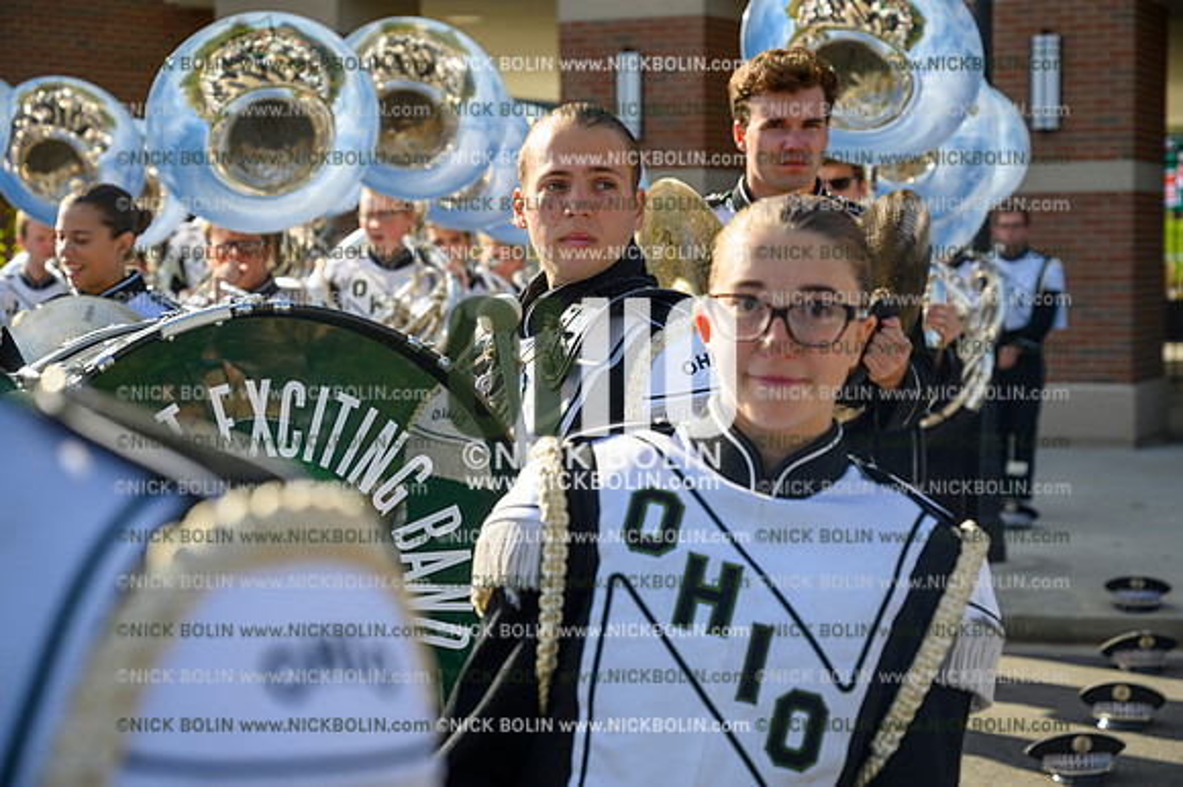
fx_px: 2299
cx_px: 592
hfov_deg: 28.9
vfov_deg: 19.4
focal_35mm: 70
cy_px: 394
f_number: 5
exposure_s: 1/800
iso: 200
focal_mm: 70
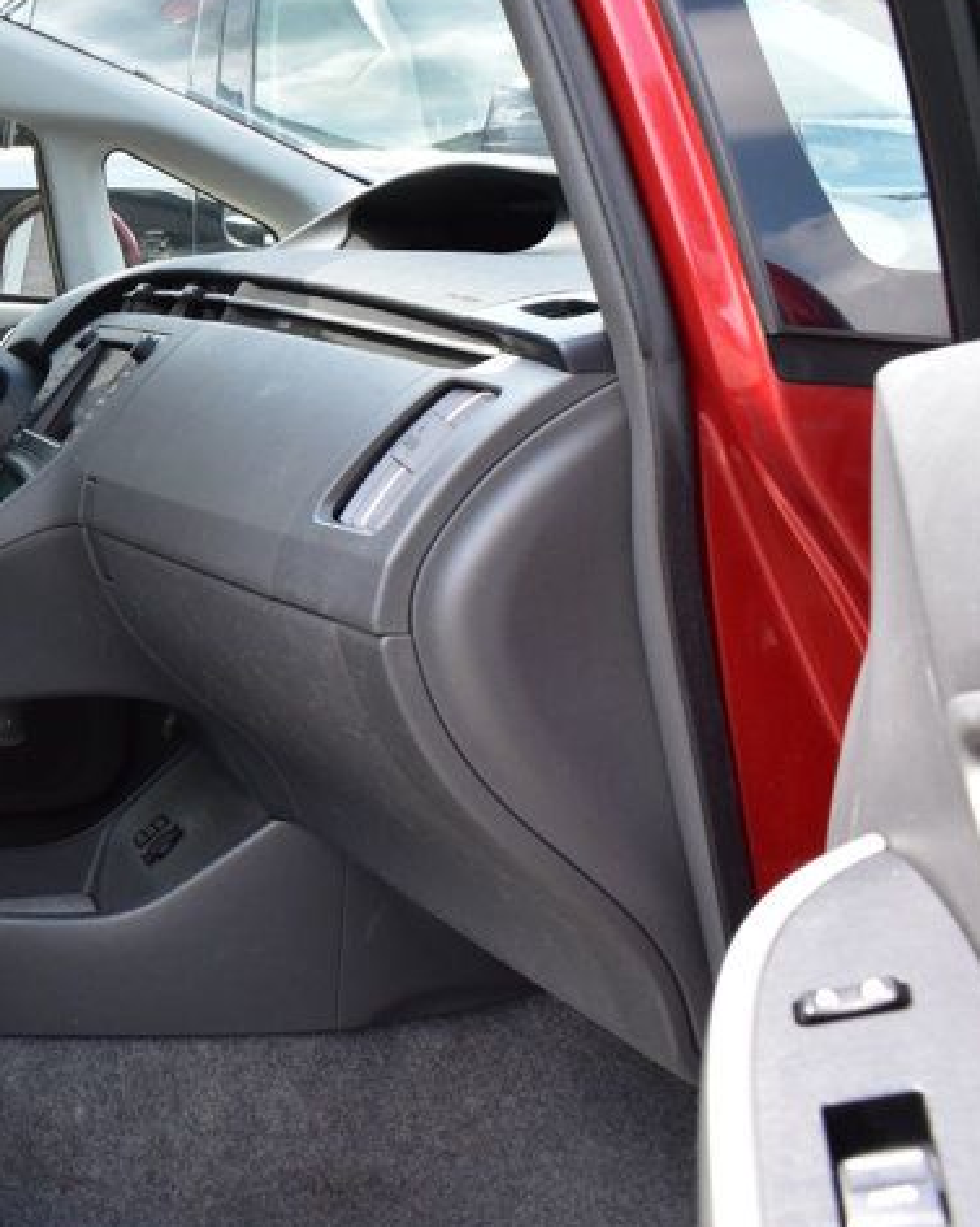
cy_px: 484
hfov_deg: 25.1
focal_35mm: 55
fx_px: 1996
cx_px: -172
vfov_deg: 34.0
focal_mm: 18
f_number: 9
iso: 400
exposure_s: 1/125
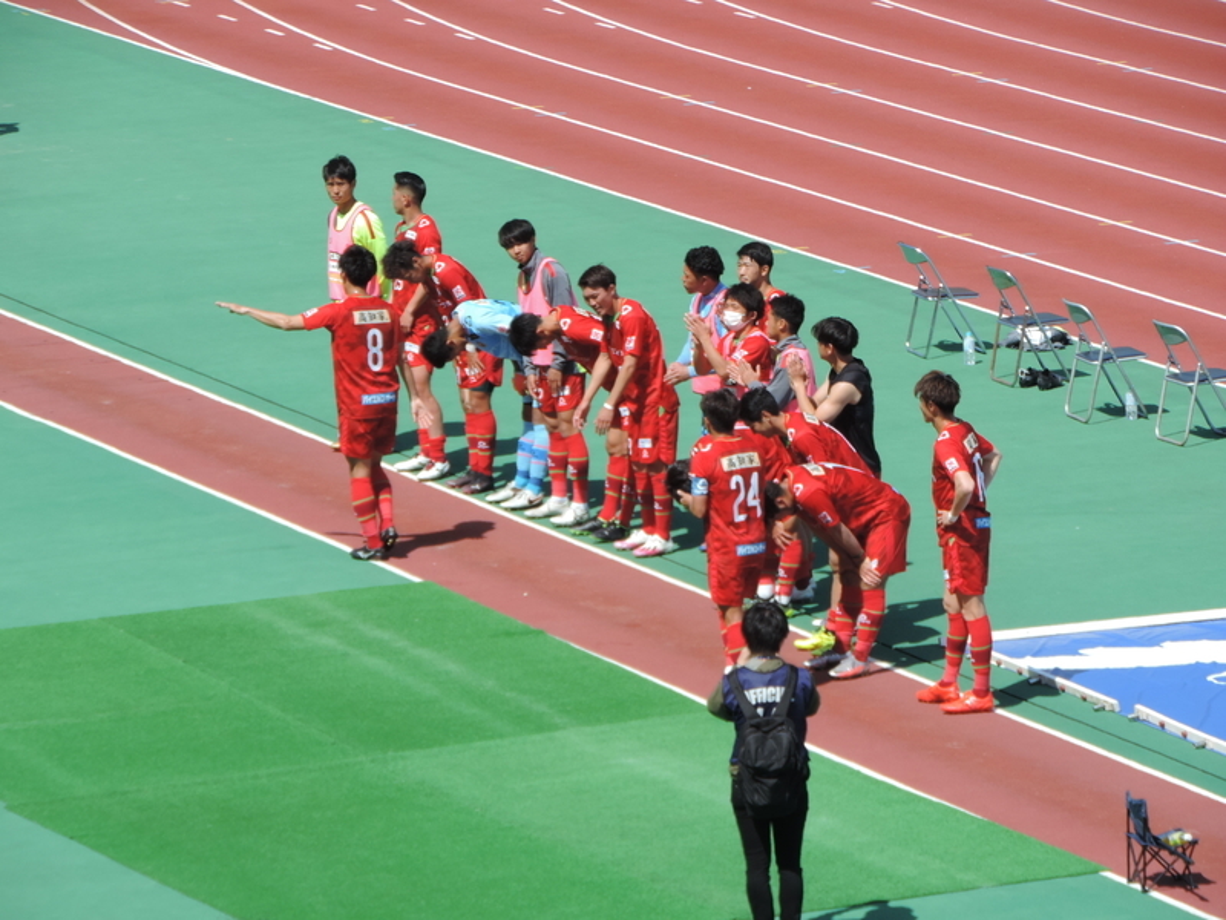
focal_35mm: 300
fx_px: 10625
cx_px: 613
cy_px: 460
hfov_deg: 6.6
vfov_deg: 5.0
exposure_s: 1/400
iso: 80
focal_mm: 53.5
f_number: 4.8
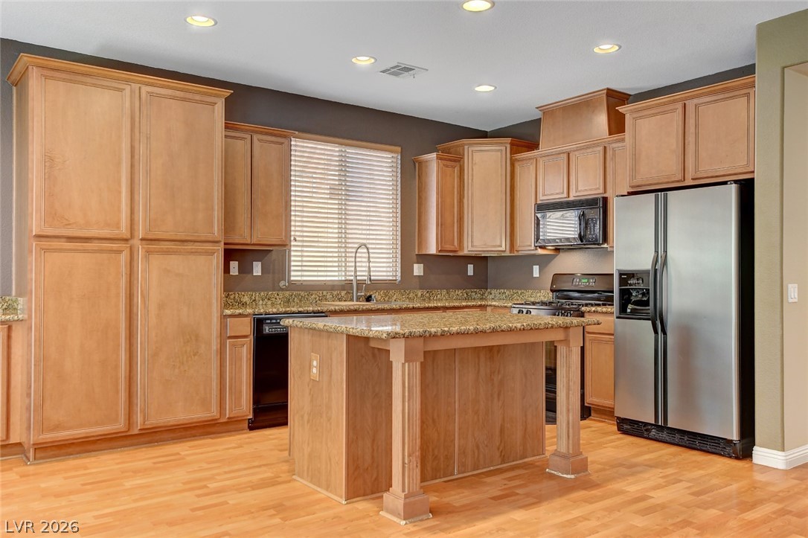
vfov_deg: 43.6
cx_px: 404
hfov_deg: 62.0
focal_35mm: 30
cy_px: 269
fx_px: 673
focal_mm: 20
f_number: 9
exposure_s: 1/4
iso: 640
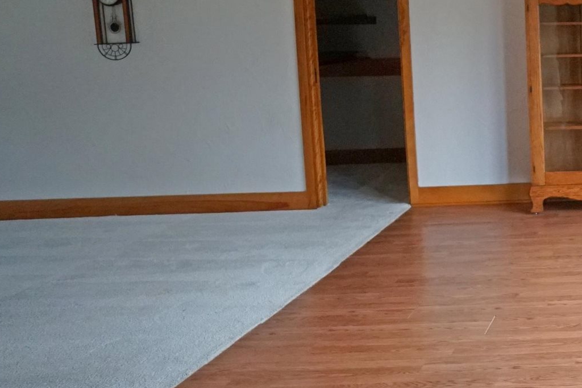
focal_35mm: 45
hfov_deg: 32.3
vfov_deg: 29.2
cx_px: 766
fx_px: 727
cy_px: 81
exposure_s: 1/160
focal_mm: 10
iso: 2000
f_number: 4
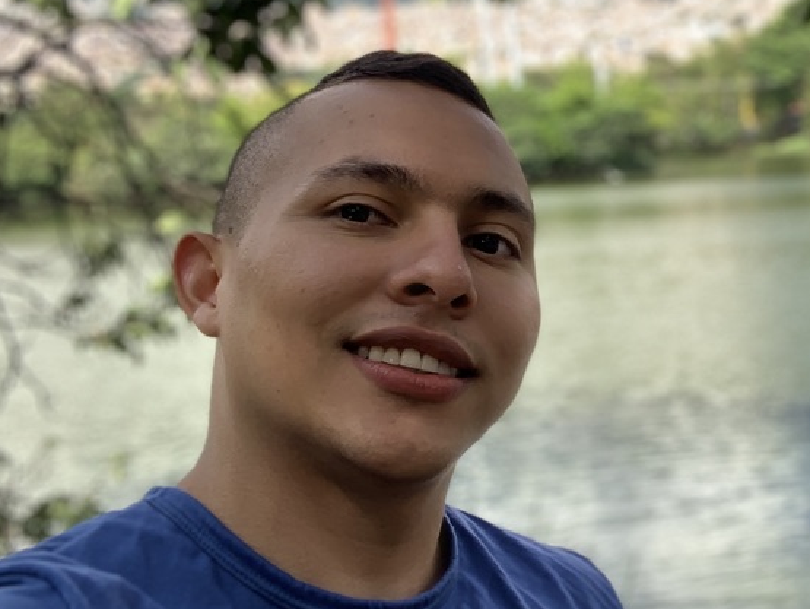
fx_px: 1381
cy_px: 308
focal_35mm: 59
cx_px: 622
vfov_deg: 24.8
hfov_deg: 32.0
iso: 16
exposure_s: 1/189
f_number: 2.2
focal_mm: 2.87
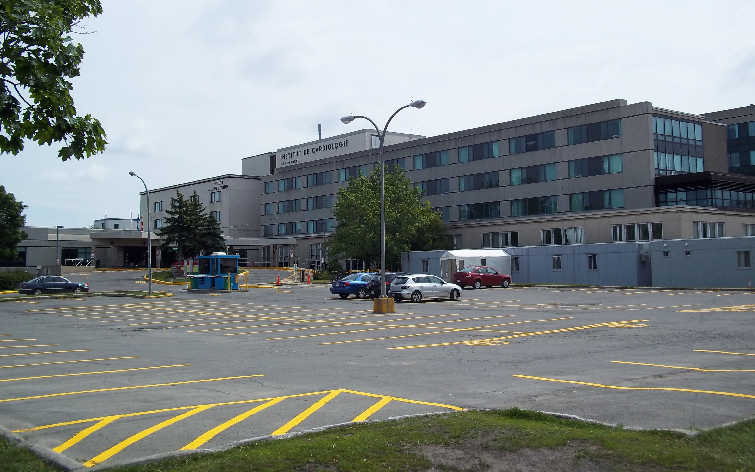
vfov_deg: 32.7
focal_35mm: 39
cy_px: 196
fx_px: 802
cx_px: 377
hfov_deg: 50.4
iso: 80
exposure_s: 1/320
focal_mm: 6.5
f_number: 8
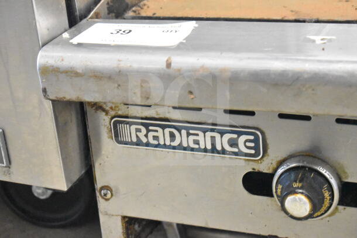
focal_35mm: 82
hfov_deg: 24.6
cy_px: 119
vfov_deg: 16.6
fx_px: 818
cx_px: 178
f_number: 5.6
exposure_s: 1/100
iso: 16000
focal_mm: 55
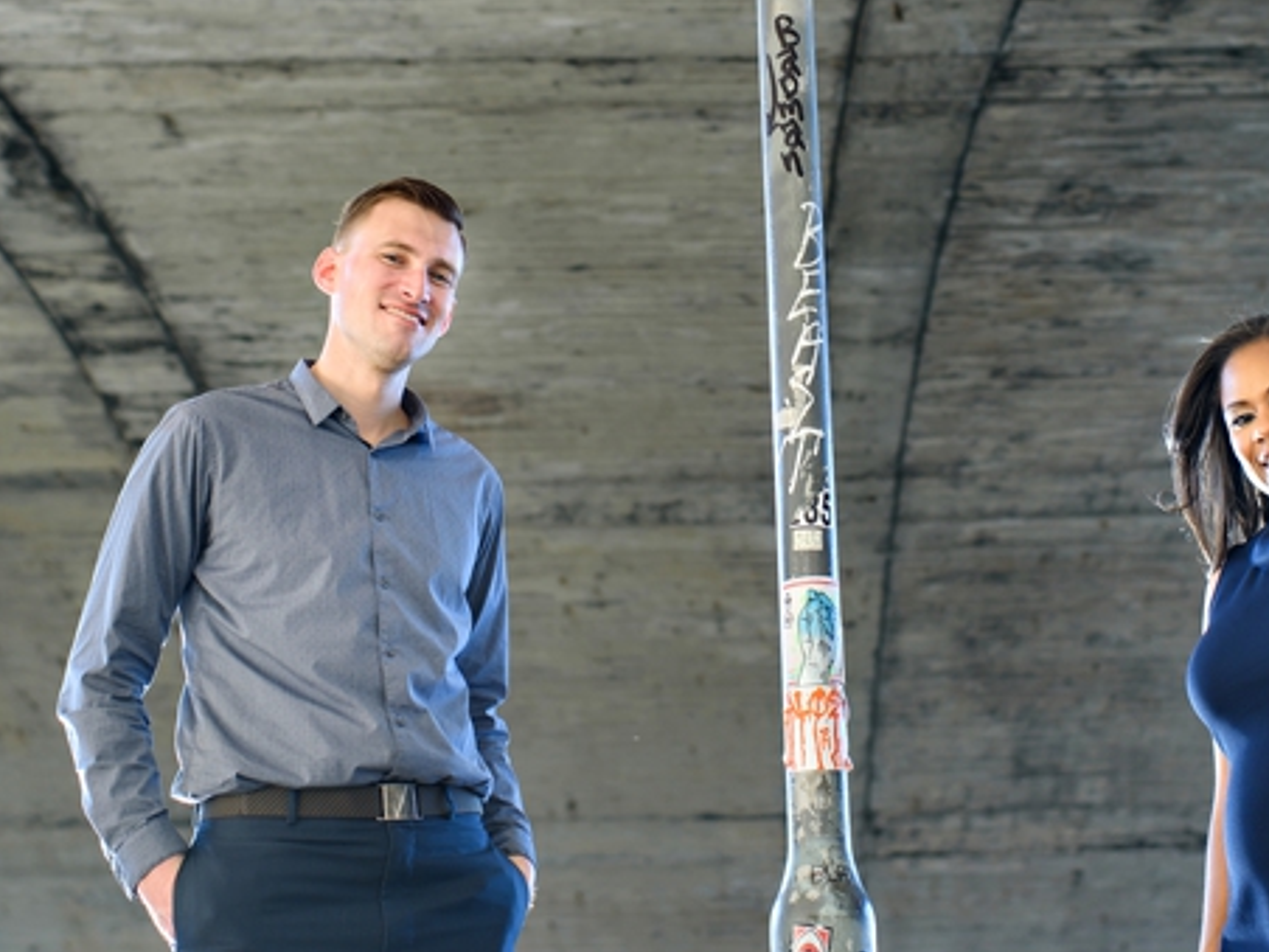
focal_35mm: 67
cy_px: 142
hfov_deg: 28.9
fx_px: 2456
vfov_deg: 21.6
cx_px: 795
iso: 200
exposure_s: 1/320
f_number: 2.8
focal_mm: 35
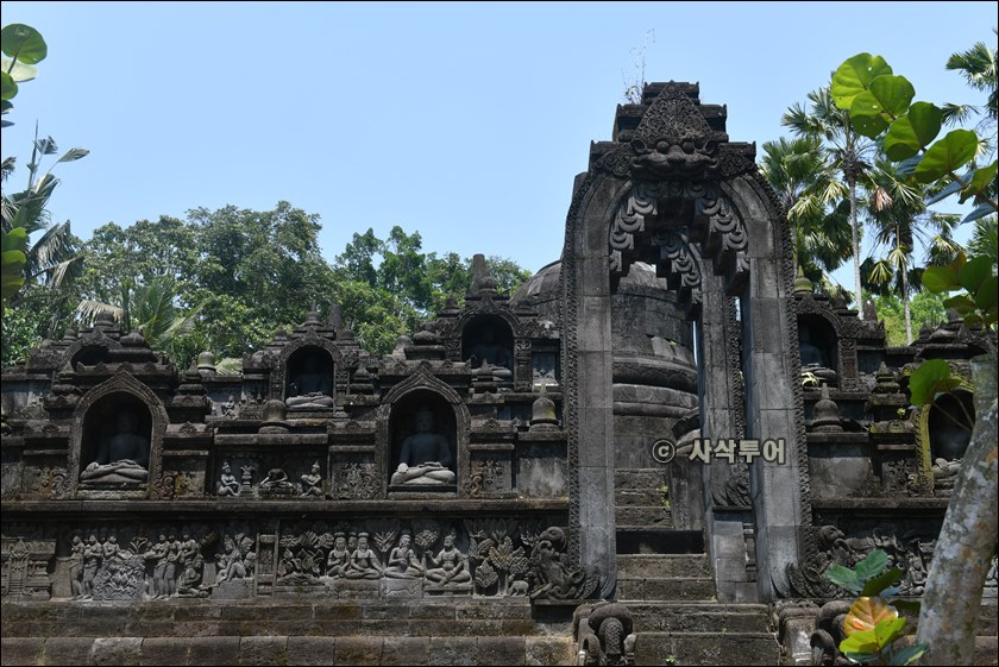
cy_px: 334
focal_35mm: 48
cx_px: 500
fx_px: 1333
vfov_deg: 28.1
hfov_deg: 41.1
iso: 200
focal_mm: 48
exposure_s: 1/250
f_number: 10
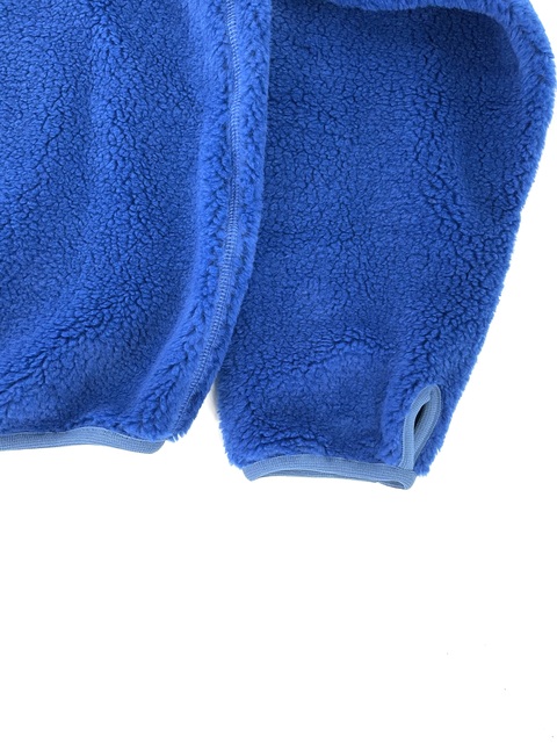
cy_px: 372
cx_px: 278
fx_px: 622
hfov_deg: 48.2
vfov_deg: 61.7
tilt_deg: -86.3
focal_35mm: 29
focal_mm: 3
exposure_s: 1/120
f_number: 1.8
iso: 32
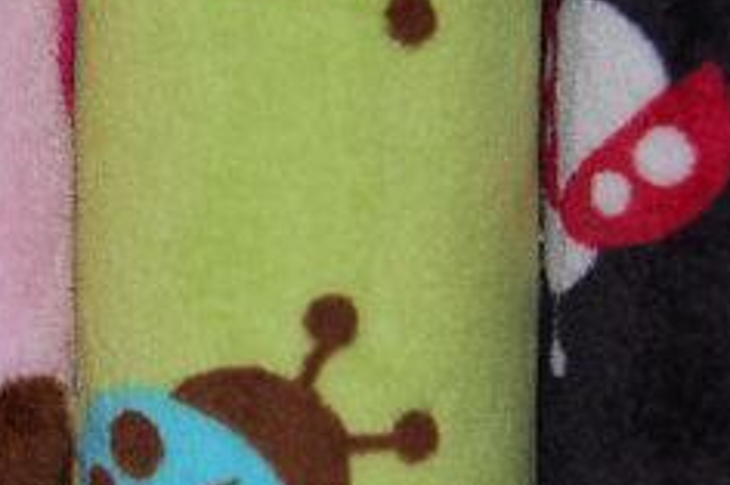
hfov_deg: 15.2
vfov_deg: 10.2
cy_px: 36
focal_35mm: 133
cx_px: 46
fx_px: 2700
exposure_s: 1/60
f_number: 4.8
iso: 360
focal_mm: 35
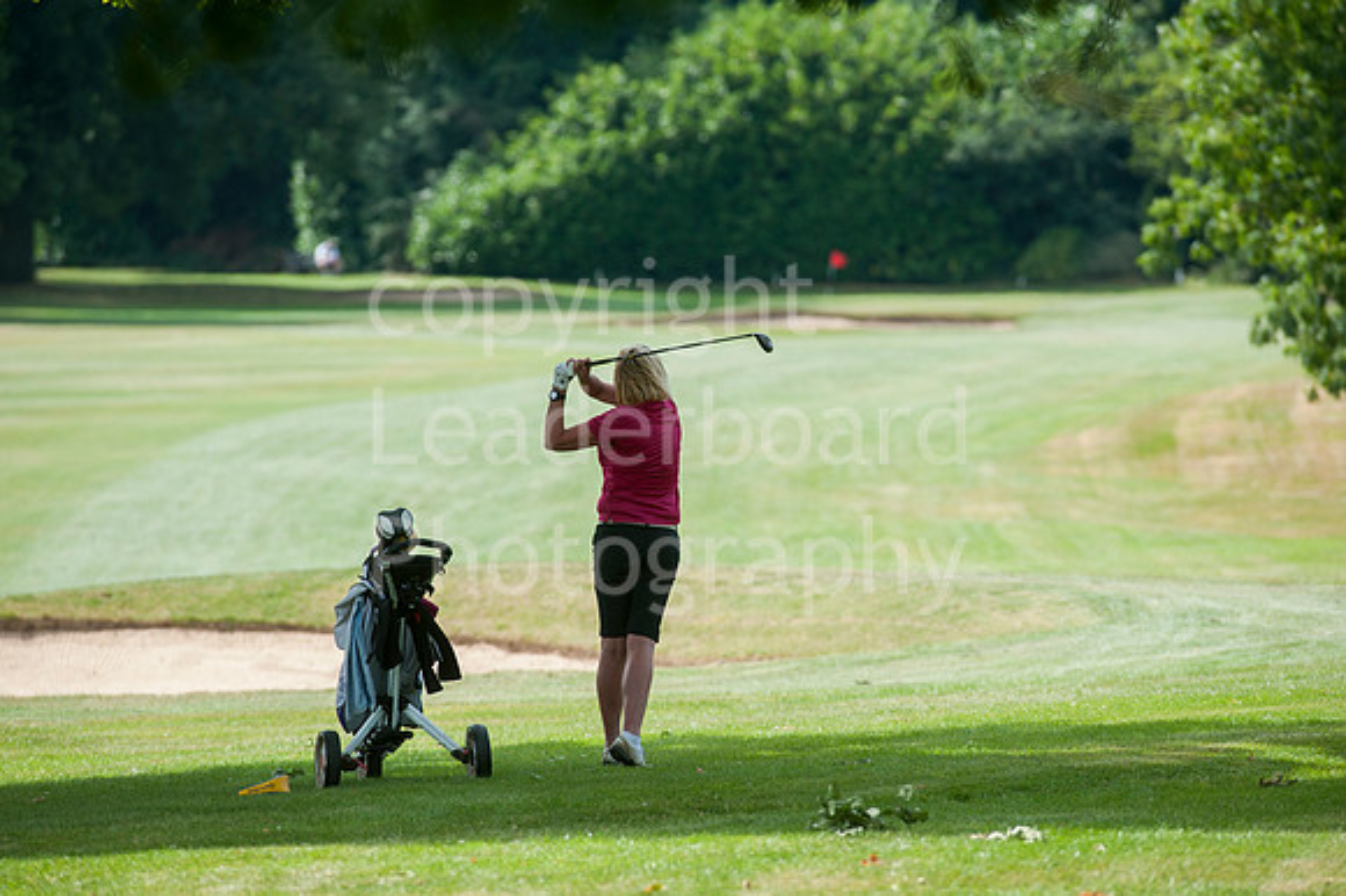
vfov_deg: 4.6
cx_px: 673
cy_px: 448
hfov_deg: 6.9
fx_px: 11210
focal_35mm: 300
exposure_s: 1/3200
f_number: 7.1
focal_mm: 300
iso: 500
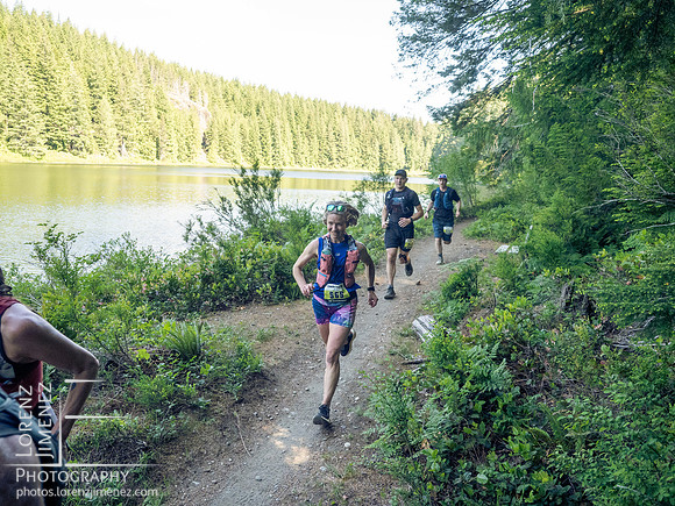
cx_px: 338
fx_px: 507
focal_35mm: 26
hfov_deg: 67.3
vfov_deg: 53.1
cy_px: 253
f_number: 2.8
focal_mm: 13
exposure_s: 1/1000
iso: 1000
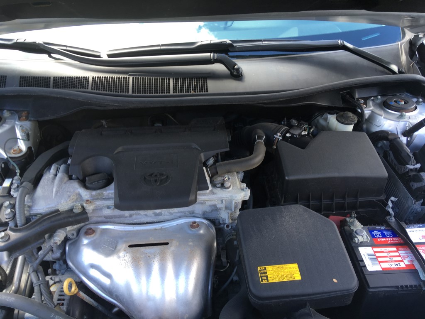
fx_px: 356
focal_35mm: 29
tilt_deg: -37.2
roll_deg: +0.0
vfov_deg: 48.2
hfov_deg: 61.7
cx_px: 212
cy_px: 160
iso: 25
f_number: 2.2
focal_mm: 4.15
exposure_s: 1/60
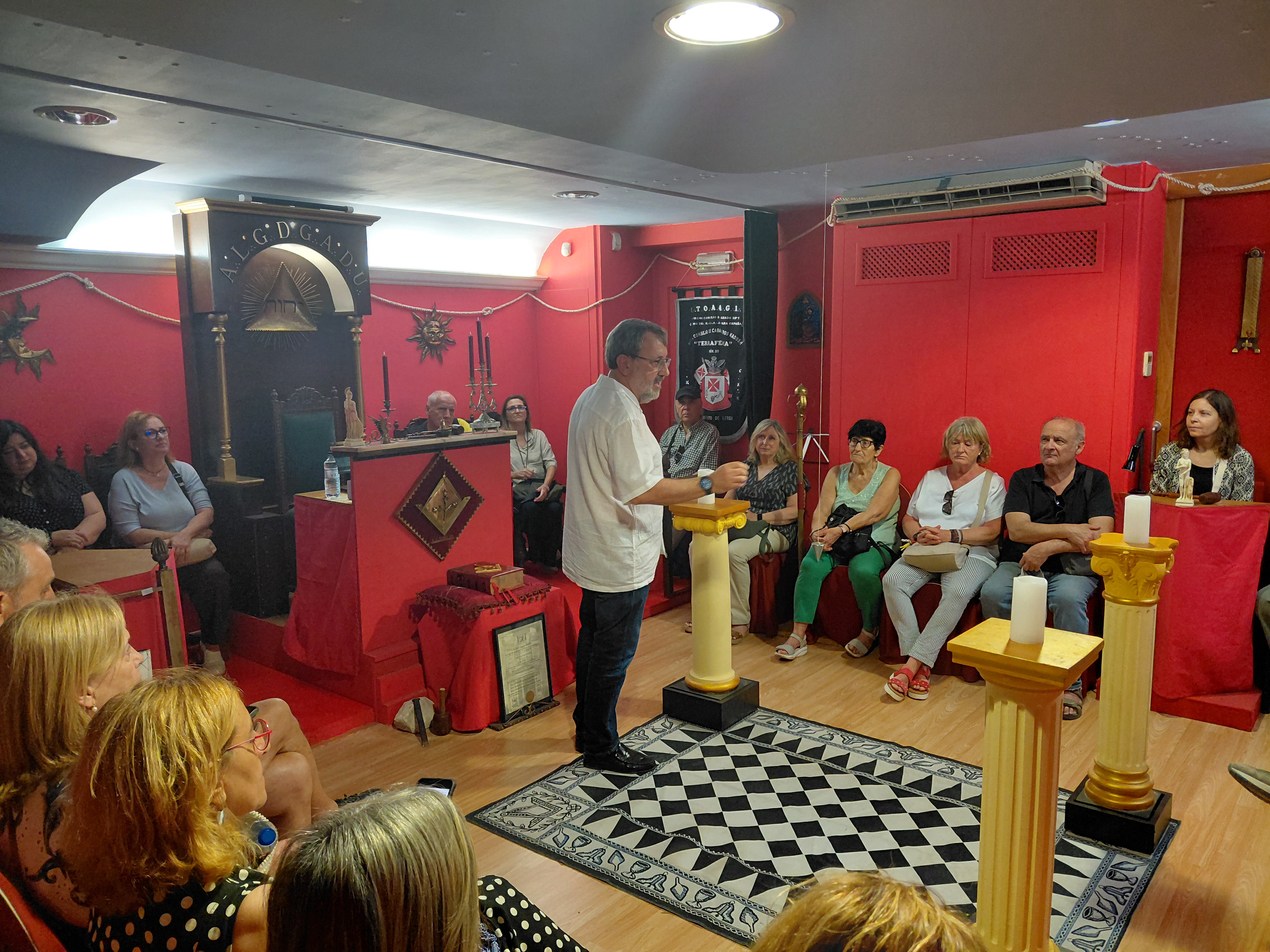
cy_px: 476
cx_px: 635
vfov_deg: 54.9
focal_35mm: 25
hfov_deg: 69.4
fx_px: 917
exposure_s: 1/50.1
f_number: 1.8
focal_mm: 4.69
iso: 400
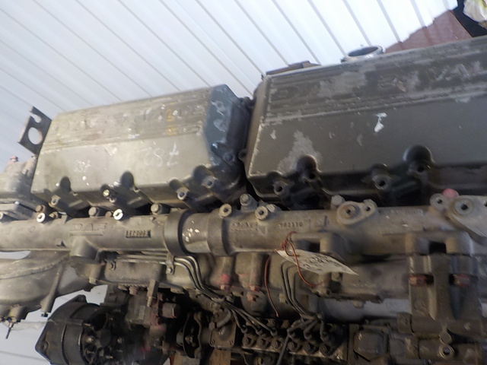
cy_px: 182
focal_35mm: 30
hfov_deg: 60.0
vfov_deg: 46.8
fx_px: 422
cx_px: 244
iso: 125
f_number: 3.3
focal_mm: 4.1
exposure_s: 1/30
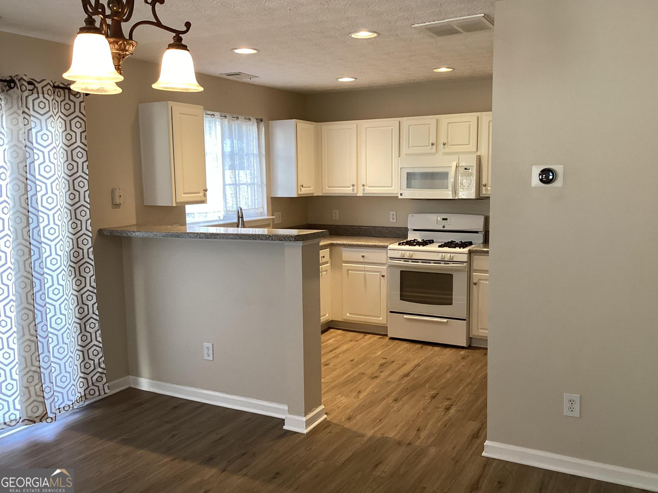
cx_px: 329
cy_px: 246
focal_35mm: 31
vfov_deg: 45.4
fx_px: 589
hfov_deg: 58.4
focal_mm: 3.3
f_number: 2.4
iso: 80
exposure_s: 1/60
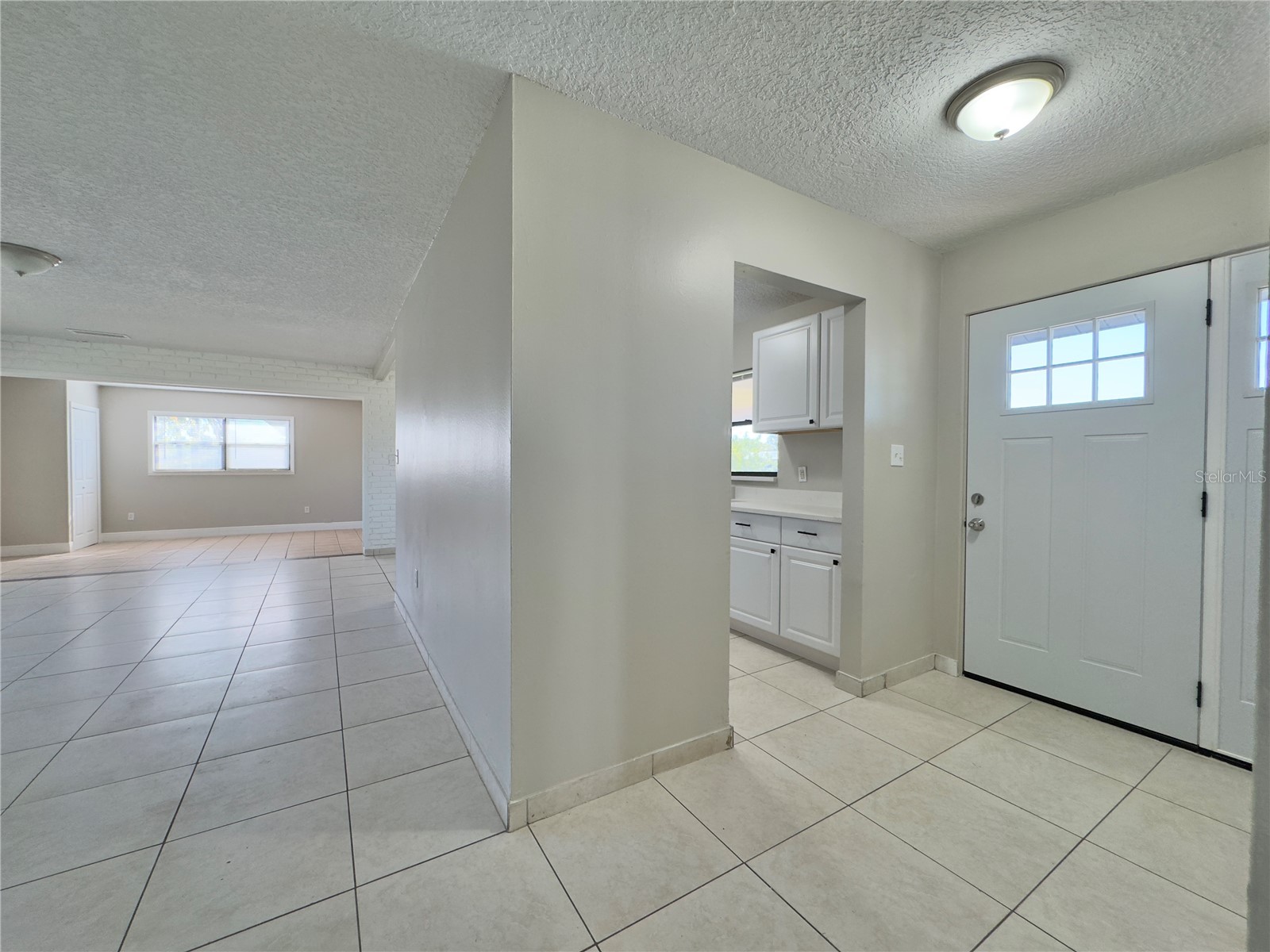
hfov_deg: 102.1
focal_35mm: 14
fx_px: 514
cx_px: 635
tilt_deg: -1.7
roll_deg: -0.3
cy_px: 476
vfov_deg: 85.7
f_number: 2.2
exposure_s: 1/120
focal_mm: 2.22
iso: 125
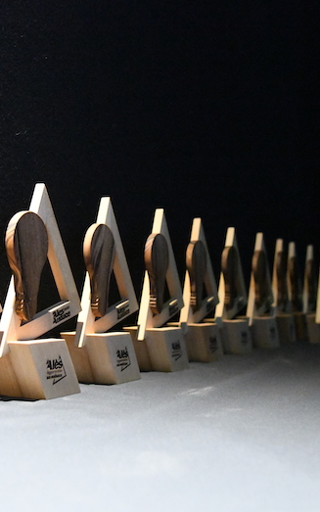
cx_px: 71
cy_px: 260
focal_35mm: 53
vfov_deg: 38.2
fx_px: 739
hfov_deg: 24.1
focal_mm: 34
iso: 25600
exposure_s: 1/40
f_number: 4
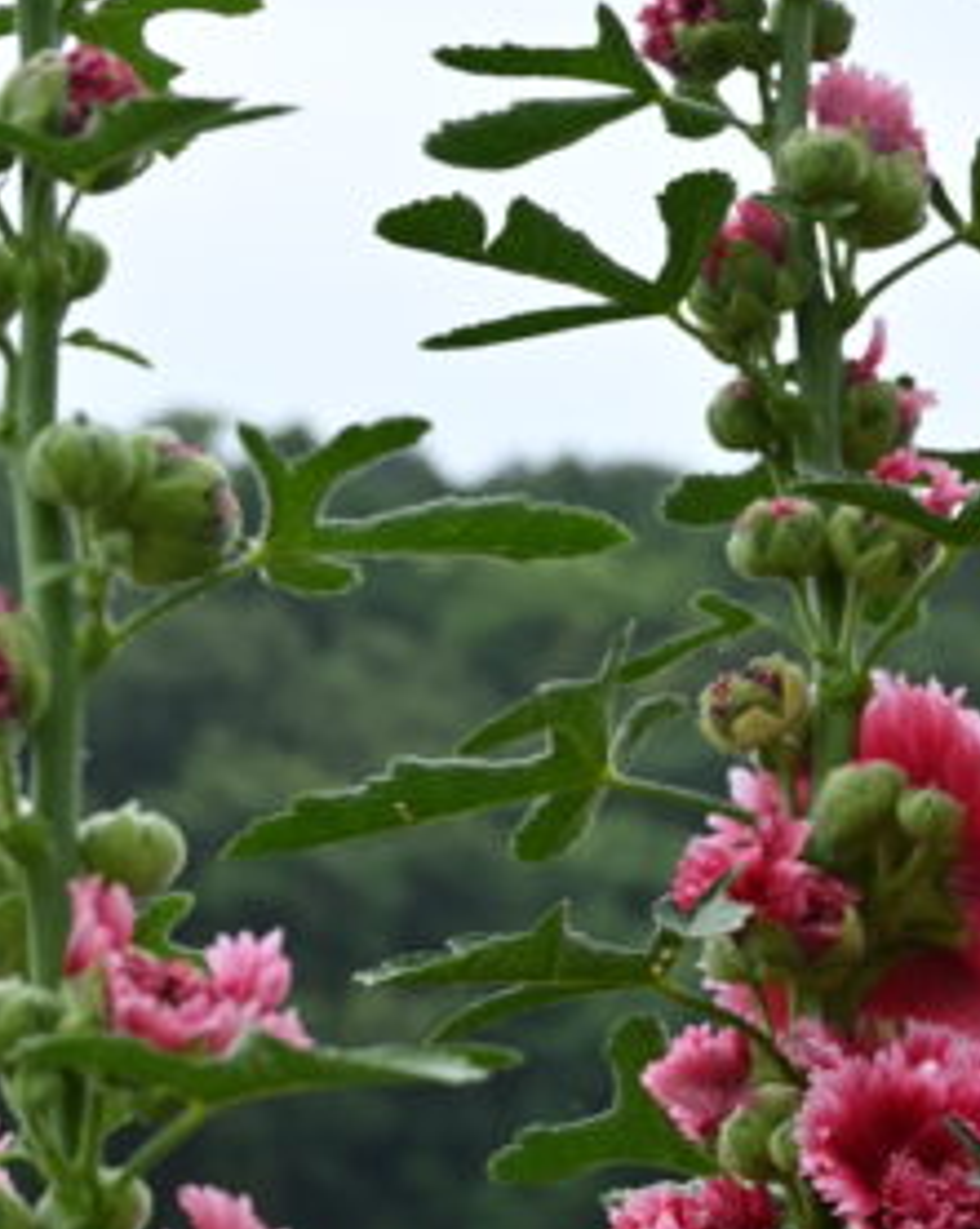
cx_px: 1122
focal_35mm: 179
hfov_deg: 8.5
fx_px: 6500
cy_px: 577
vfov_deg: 10.8
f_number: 5.6
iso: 400
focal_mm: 44
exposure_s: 1/1000
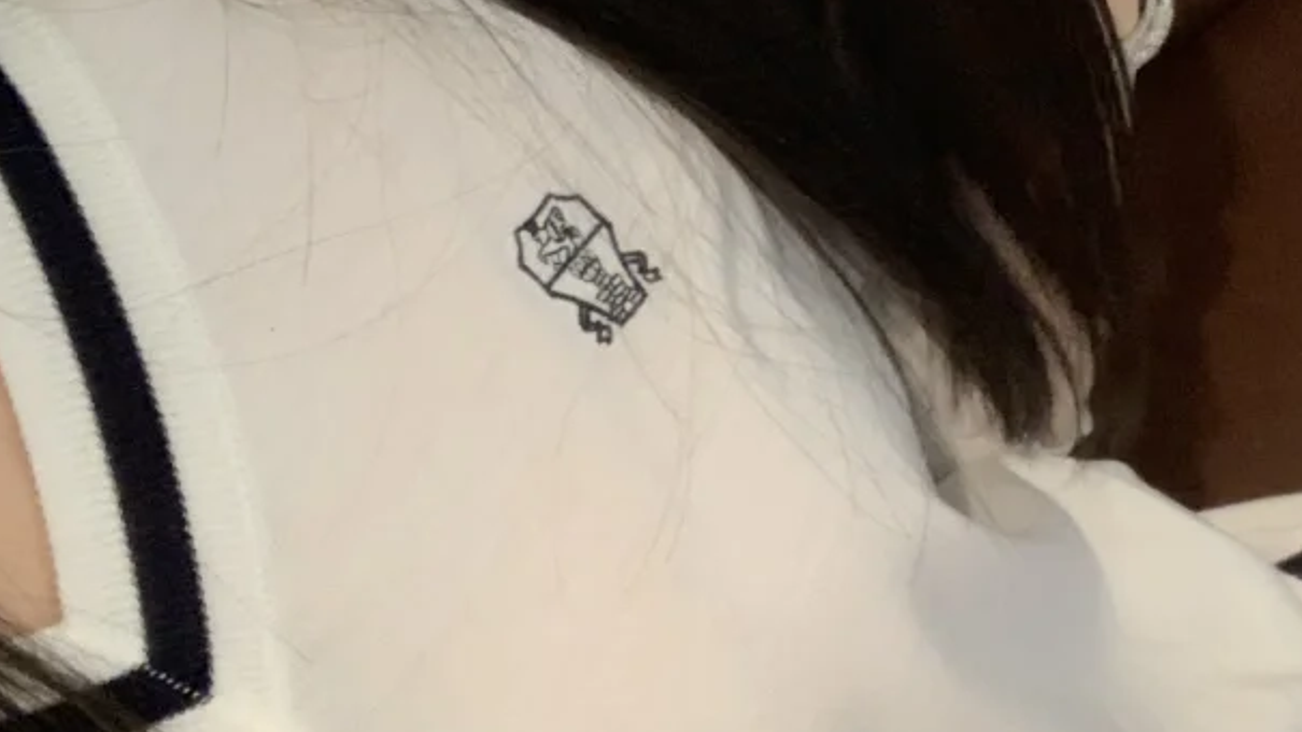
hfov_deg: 25.2
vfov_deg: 14.5
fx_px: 2865
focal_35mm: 83
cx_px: 1016
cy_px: 265
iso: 320
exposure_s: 1/40
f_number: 2.2
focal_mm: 2.87
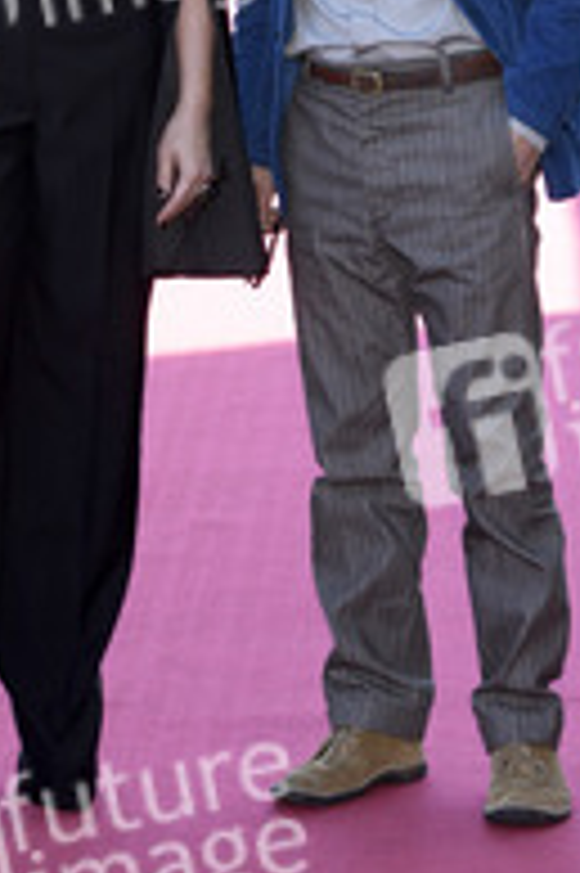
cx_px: 207
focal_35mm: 190
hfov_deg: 7.2
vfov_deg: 10.8
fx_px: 4600
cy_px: 176
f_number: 3.2
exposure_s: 1/2000
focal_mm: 92
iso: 800
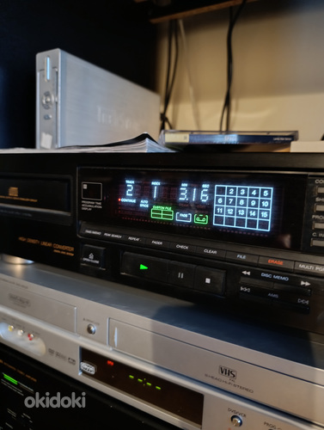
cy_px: 215
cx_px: 162
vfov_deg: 73.8
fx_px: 286
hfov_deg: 59.0
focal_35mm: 23
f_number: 1.6
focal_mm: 6.14
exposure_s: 1/14.3
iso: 2500
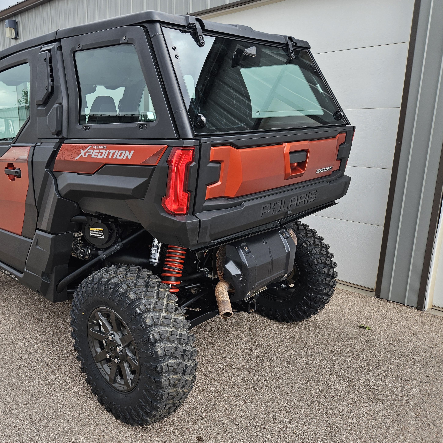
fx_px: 405
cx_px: 149
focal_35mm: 28
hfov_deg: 56.1
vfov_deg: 57.3
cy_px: 221
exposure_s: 1/137
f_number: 1.8
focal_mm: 5.4
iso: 25
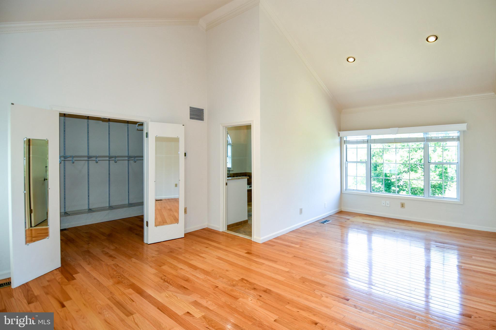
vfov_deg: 67.4
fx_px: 248
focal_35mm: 18
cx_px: 248
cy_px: 165
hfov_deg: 90.0
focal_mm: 12
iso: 200
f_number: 4.5
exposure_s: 1/80
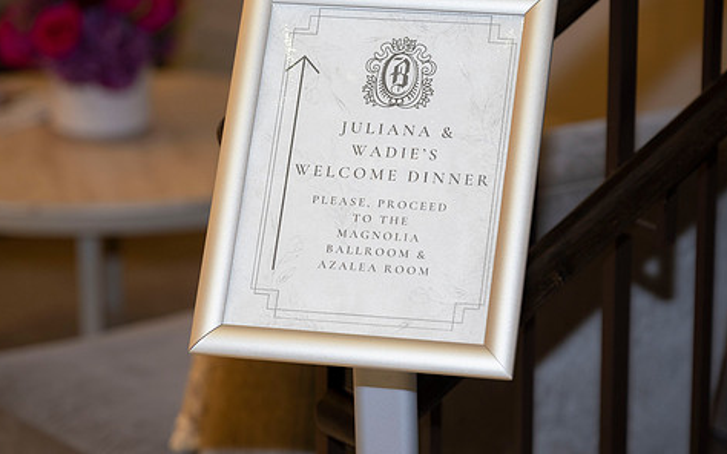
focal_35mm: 131
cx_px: 336
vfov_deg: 10.0
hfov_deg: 15.9
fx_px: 2595
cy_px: 186
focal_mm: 105
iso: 500
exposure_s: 1/60
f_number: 4
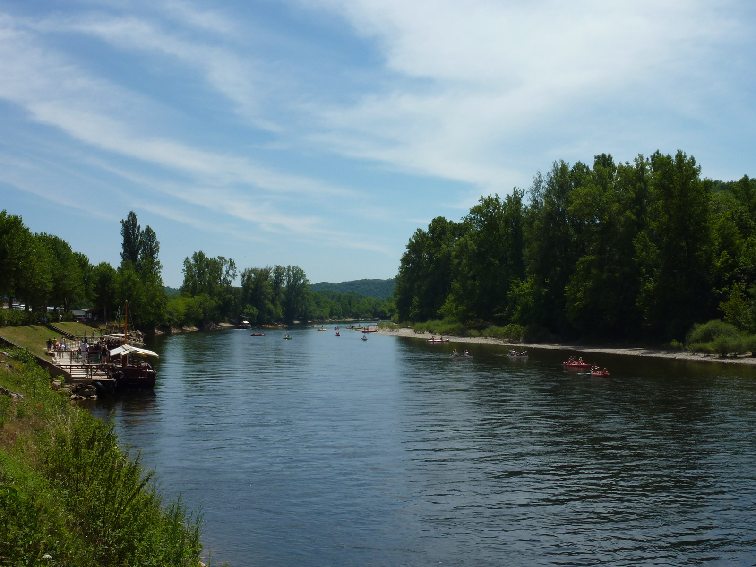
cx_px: 378
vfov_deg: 34.3
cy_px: 284
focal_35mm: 42
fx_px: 917
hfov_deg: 44.8
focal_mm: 6.9
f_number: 5.6
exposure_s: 1/500
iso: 80
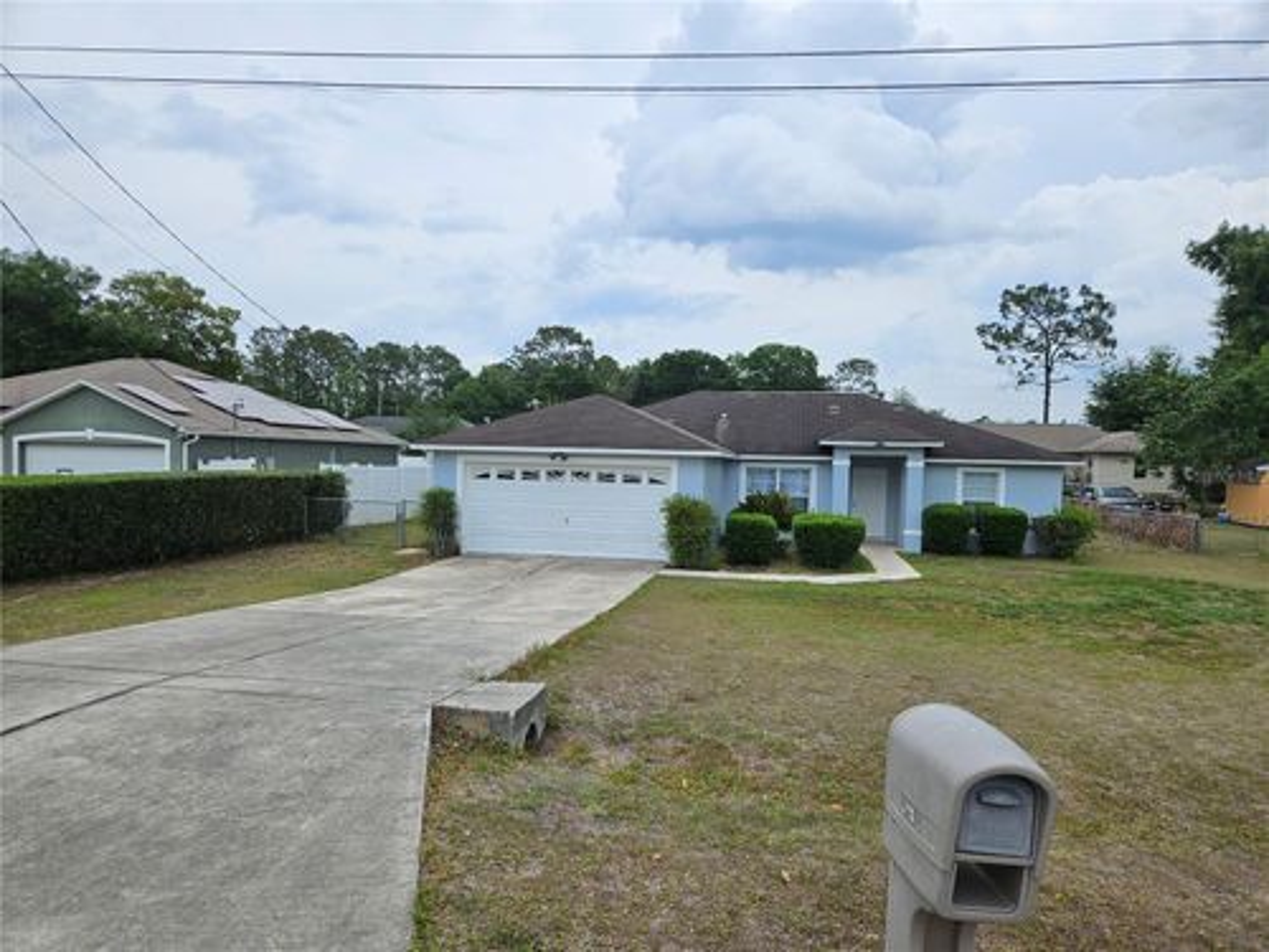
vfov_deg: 58.9
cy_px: 476
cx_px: 634
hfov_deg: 73.9
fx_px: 843
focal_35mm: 23
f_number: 1.8
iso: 25
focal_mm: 5.4
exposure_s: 1/2993
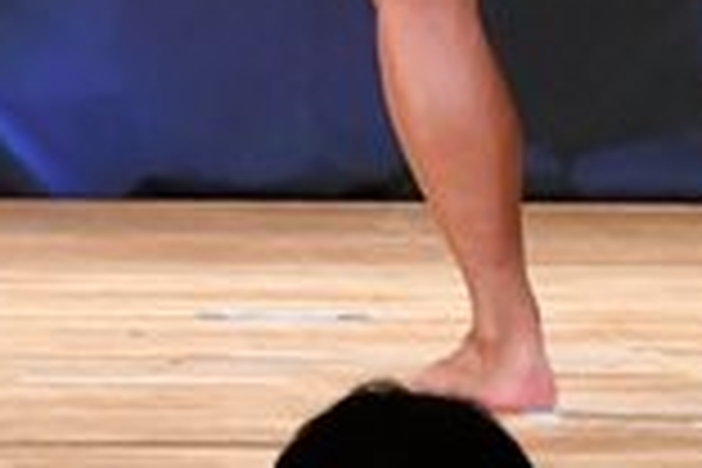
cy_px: -450
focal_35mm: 1189
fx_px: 23184
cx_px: 713
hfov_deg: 1.7
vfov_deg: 1.2
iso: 3200
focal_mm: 160
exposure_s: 1/400
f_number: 5.6
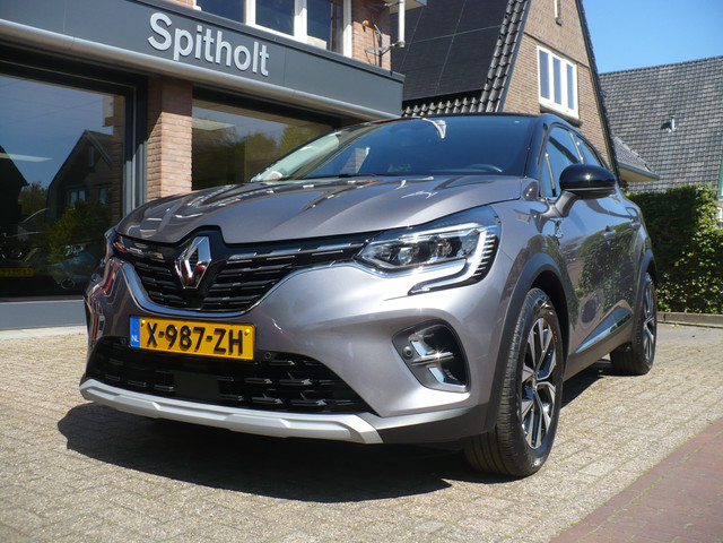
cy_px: 272
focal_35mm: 37
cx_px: 362
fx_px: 773
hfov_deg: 50.1
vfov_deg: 38.7
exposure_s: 1/1000
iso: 100
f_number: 2.8
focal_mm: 6.1
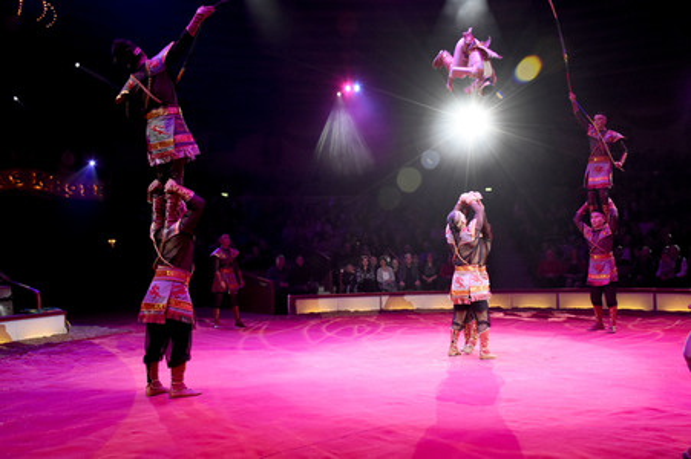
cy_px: 230
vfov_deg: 38.3
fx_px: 662
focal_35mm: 34
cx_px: 346
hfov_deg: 55.1
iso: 3200
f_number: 6.3
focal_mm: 23
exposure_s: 1/160
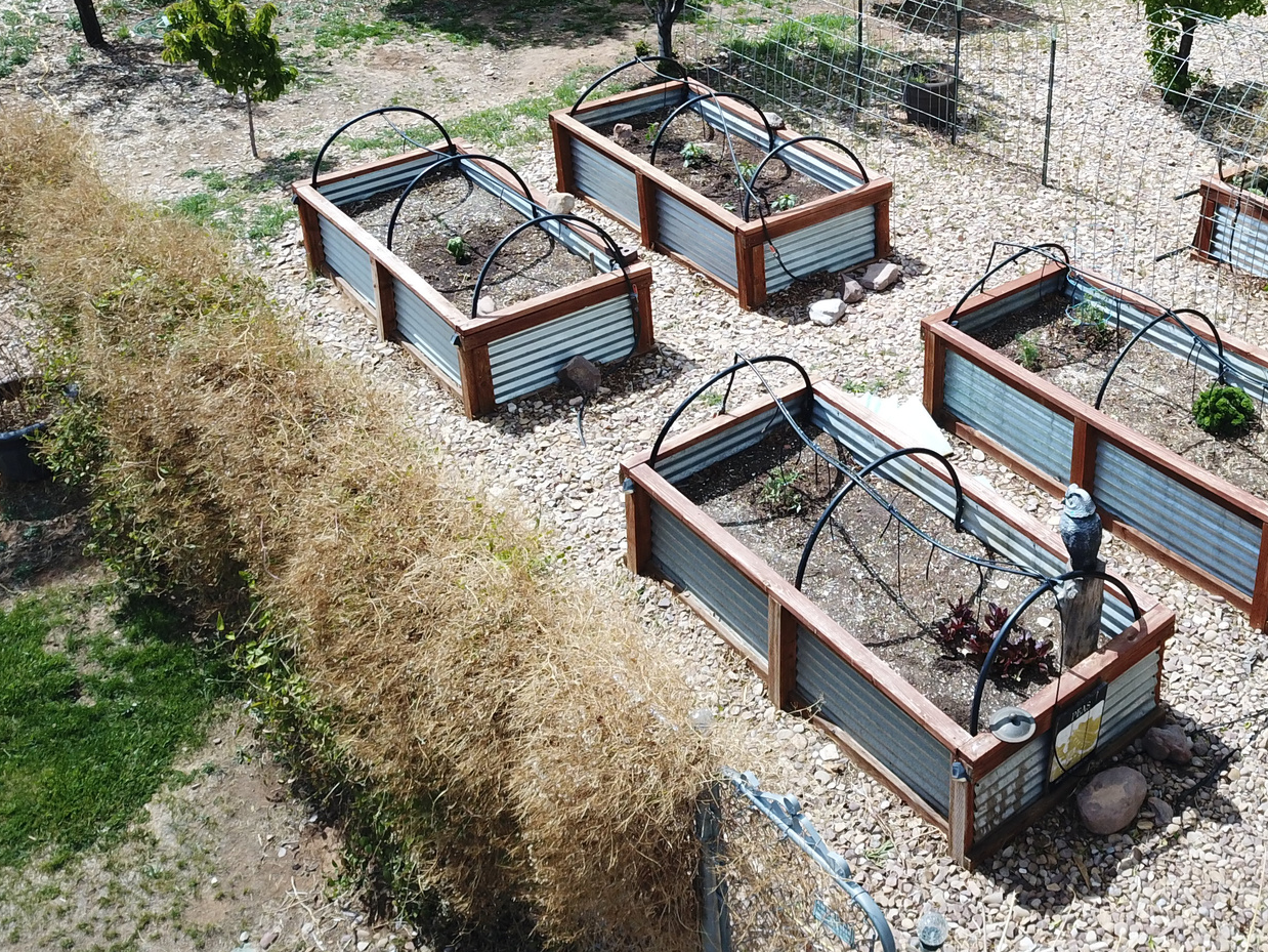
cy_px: 244
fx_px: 1575
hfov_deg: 42.6
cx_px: 935
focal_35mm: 43
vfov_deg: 33.0
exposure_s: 1/993
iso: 100
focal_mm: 4.73
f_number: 2.2
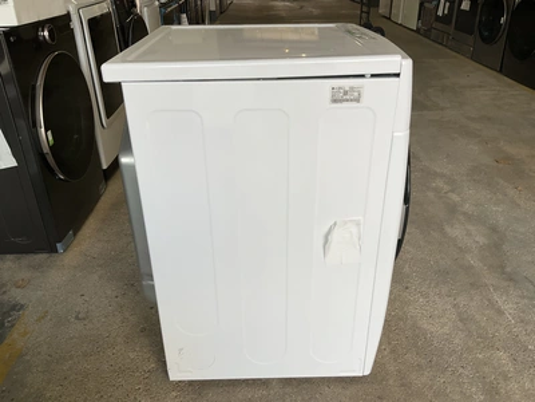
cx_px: 268
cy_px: 201
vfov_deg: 48.2
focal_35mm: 29
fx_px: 448
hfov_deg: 61.7
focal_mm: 3
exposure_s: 1/120
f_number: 1.8
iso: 50
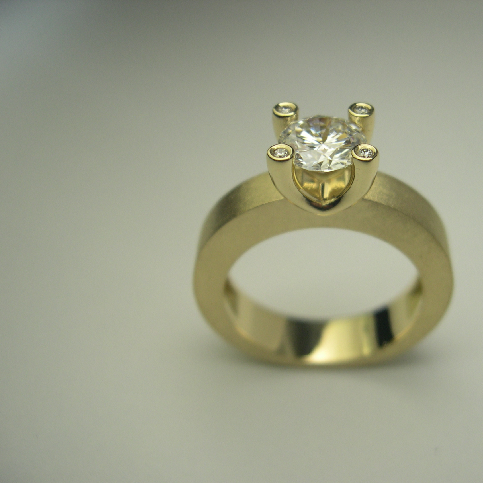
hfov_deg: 37.2
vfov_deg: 37.6
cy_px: 241
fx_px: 710
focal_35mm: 45
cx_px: 316
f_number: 2.8
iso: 100
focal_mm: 8
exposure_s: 1/146
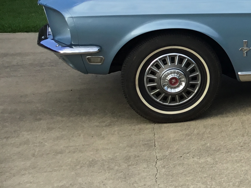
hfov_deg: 20.2
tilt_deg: -10.5
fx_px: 631
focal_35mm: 87
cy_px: 30
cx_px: 347
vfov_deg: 16.8
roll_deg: +3.7
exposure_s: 1/506
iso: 25
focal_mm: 3.3
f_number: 2.4
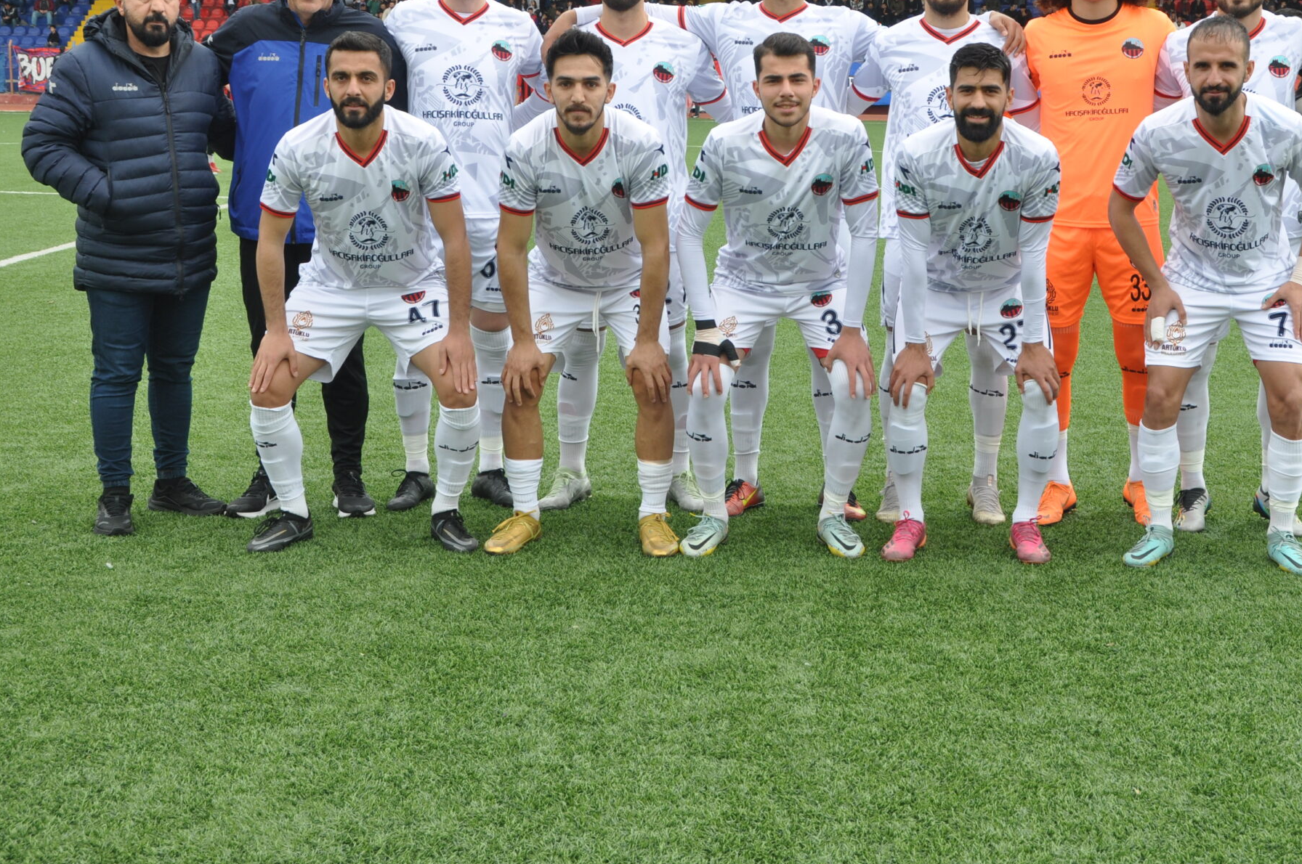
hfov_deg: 33.3
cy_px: 318
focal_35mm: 60
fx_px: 2167
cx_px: 788
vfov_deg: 22.5
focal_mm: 28
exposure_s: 1/200
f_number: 7.1
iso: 200
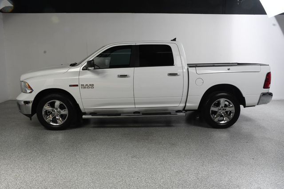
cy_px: 94
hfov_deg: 57.2
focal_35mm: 33
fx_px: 260
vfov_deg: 39.9
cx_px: 142
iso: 100
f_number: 13
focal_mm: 22
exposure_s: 1/160
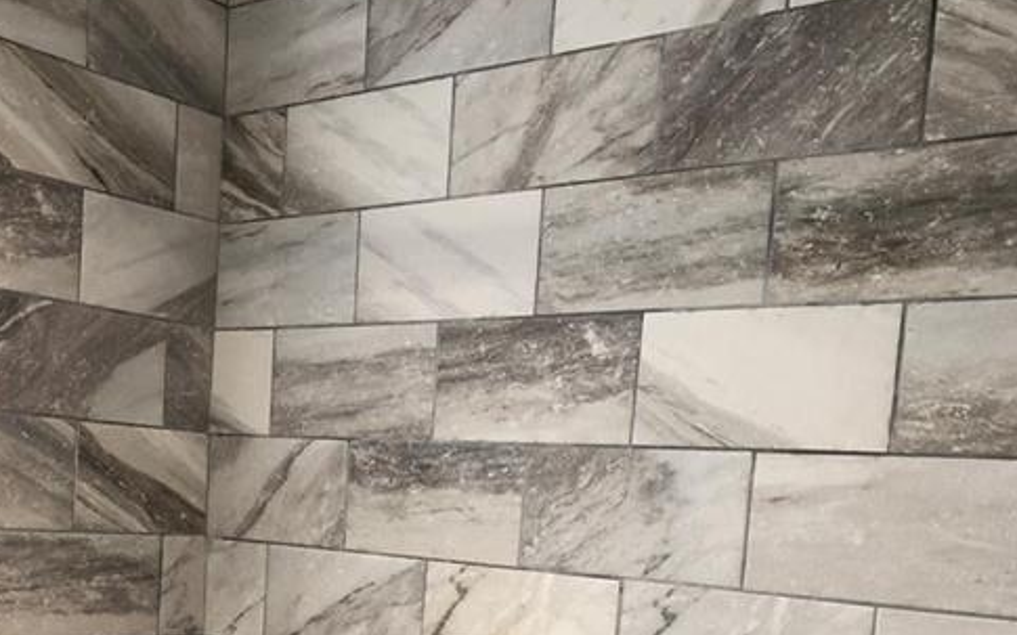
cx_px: 455
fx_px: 1303
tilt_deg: -5.5
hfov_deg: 42.6
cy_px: 641
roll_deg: -3.9
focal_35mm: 47
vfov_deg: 25.9
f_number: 1.8
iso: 40
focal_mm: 4
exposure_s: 1/15
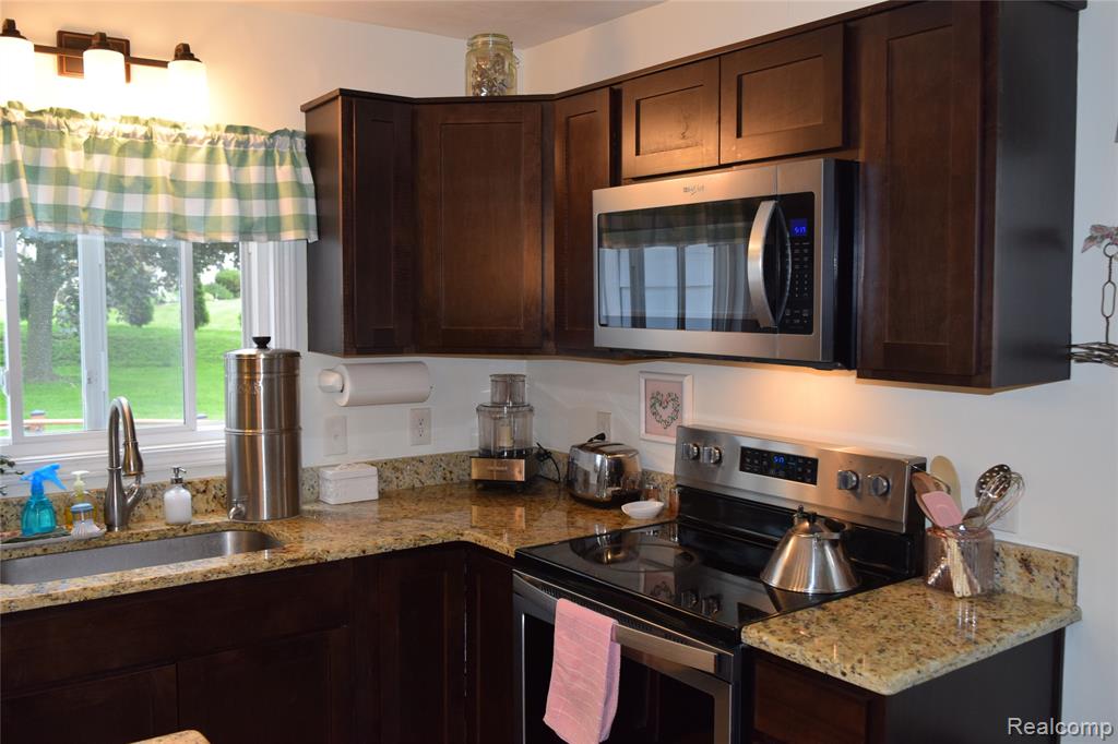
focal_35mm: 33
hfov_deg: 57.2
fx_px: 1024
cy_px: 372
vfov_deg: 39.9
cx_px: 559
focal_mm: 22
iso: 800
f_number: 5.6
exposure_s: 1/125
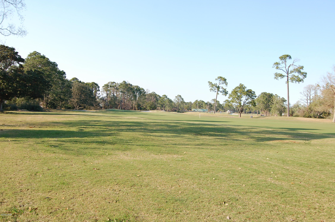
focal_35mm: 36
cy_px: 111
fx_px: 334
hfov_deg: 53.2
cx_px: 168
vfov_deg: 36.7
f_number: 8
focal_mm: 24
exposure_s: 1/250
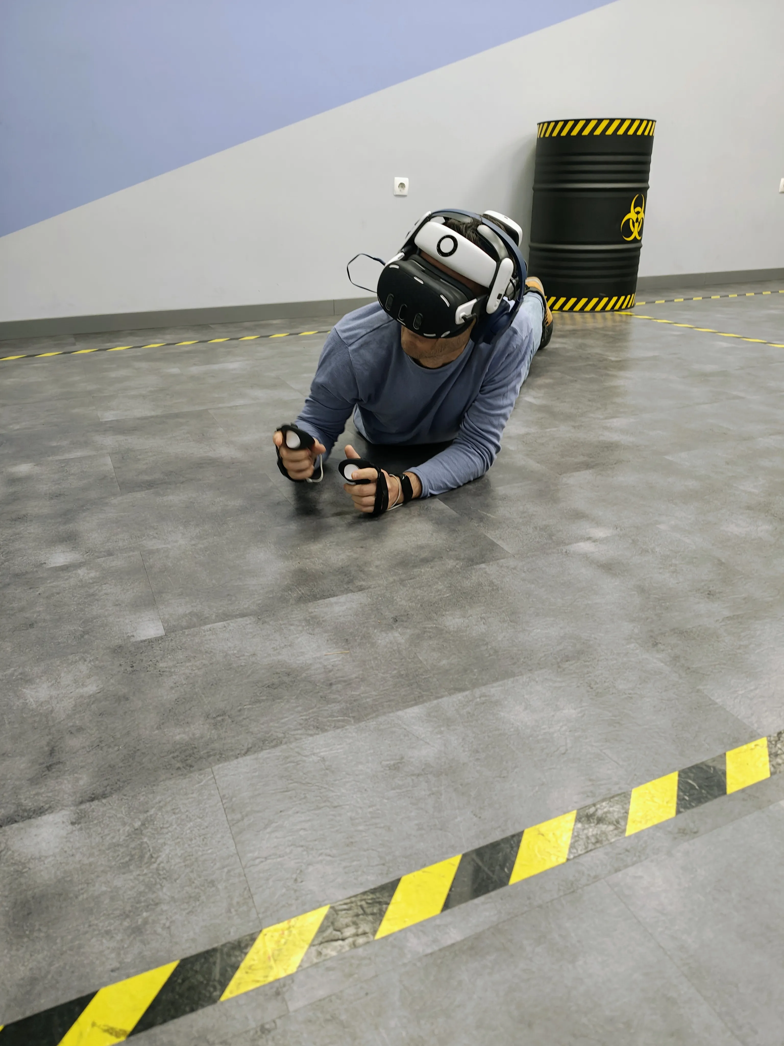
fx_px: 695
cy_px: 523
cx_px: 392
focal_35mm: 23
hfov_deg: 58.9
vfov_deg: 73.9
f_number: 1.6
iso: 919
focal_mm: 6.57
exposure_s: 1/100
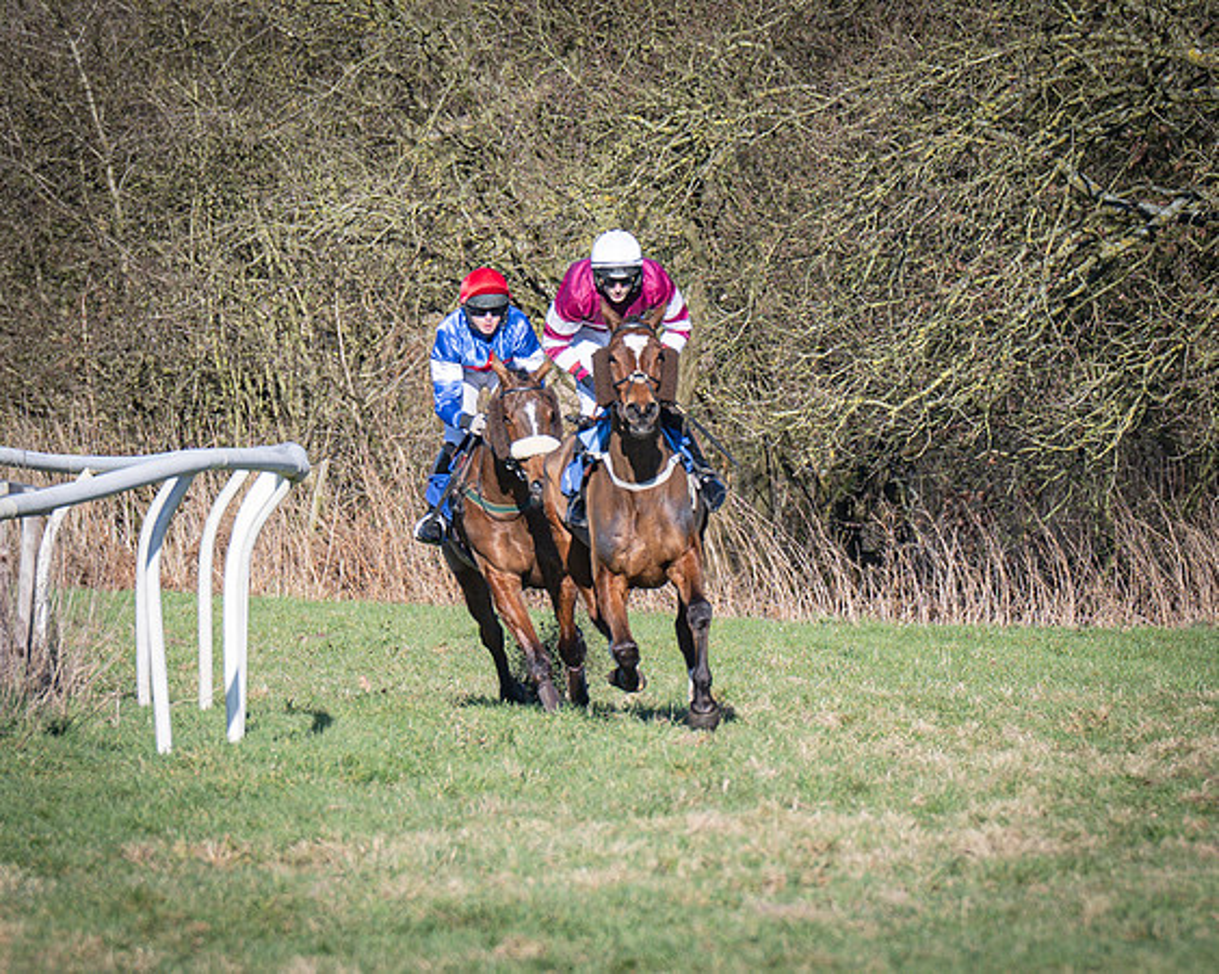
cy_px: 638
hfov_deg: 2.6
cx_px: 736
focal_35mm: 736
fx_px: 26532
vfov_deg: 2.1
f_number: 4
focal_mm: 200
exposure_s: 1/1000
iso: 100
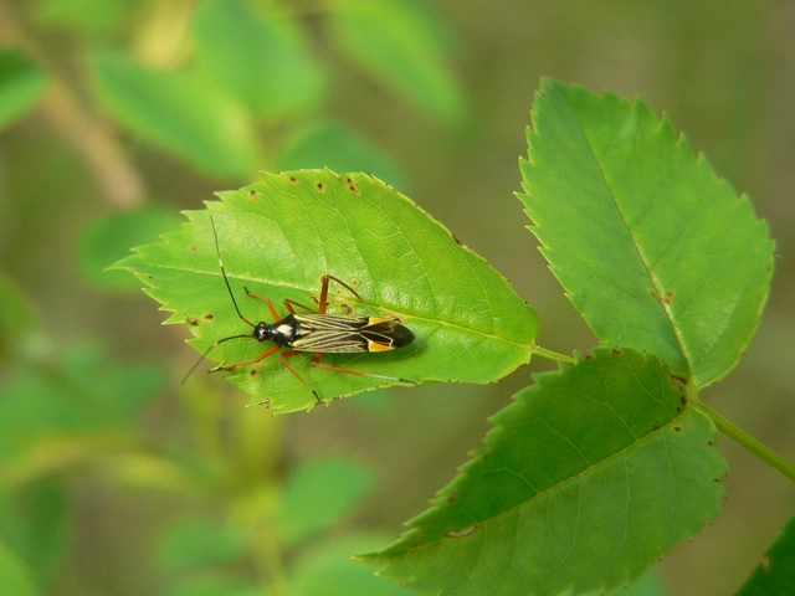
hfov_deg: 19.4
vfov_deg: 14.6
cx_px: 398
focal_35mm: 101
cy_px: 298
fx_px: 2320
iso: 80
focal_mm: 16.7
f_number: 3.3
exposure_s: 1/125
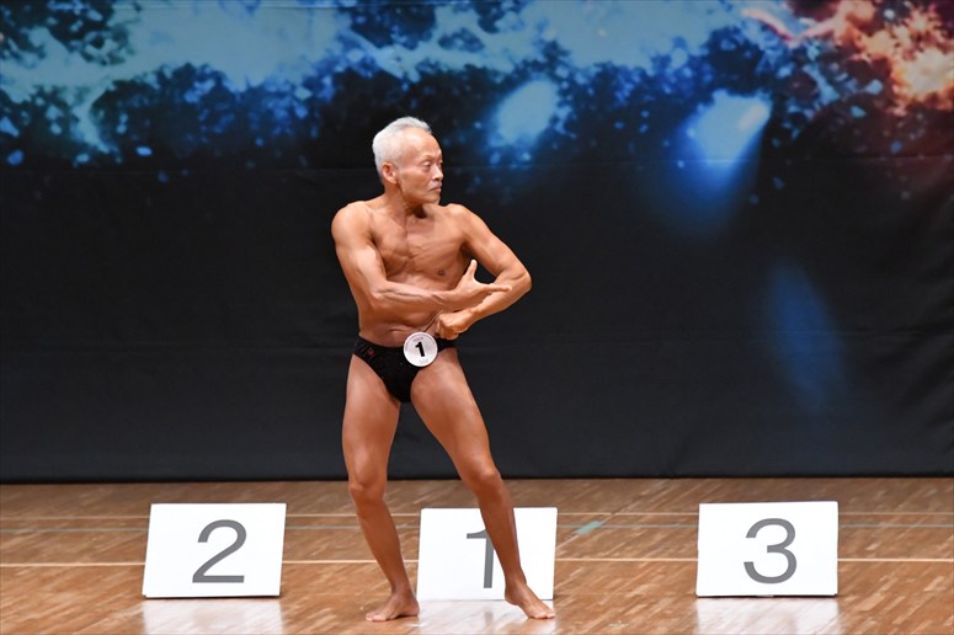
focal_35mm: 300
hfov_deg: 6.9
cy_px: 318
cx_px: 477
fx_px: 7946
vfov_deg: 4.6
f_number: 5.6
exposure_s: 1/400
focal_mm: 200
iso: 6400
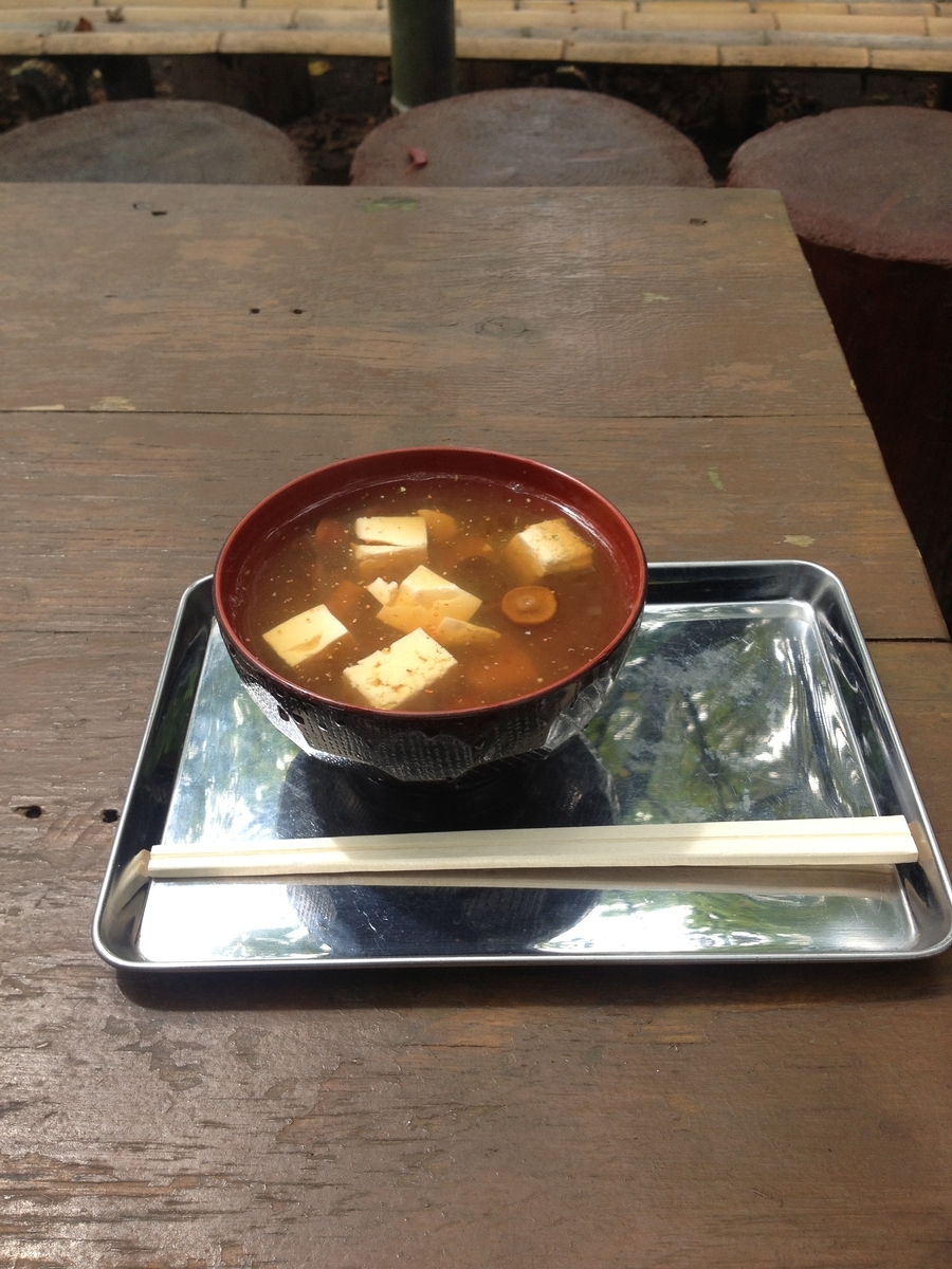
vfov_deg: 52.6
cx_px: 476
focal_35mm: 35
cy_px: 634
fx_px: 1283
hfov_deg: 40.7
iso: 50
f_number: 2.4
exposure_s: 1/187
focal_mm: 4.28
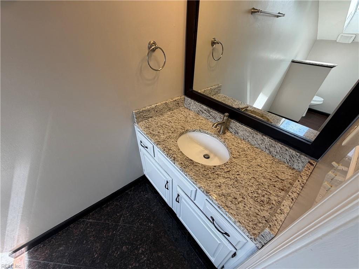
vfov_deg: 85.7
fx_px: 145
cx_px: 180
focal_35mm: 14
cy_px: 134
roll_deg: -0.1
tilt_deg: -38.5
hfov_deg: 102.1
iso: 80
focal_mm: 2.22
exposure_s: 1/120
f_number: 2.2
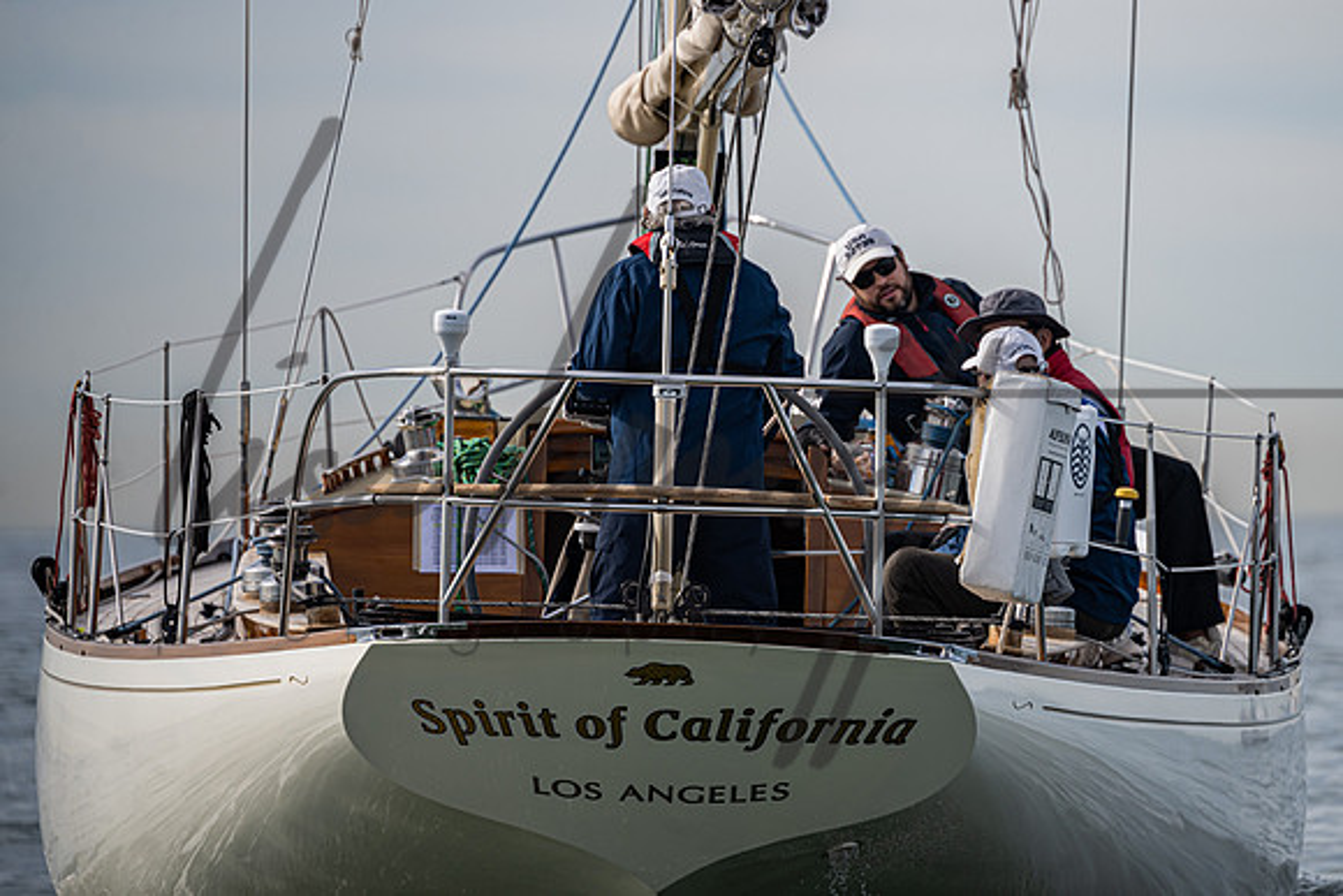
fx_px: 19054
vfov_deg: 2.7
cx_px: 857
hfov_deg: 4.0
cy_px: 324
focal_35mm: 511
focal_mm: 400
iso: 125
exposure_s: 1/1000
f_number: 5.6
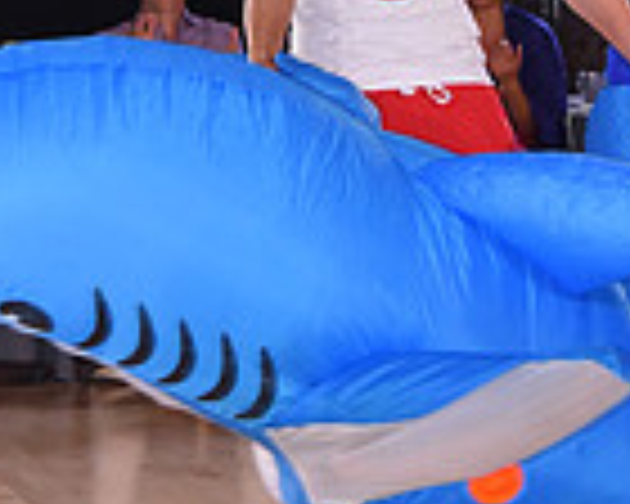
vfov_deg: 6.3
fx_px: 4494
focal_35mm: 241
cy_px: -220
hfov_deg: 8.0
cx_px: 304
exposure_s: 1/250
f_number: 5.6
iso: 2000
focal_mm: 62
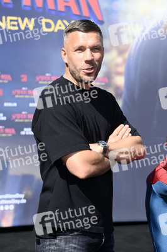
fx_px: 641
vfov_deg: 22.2
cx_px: 84
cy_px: 126
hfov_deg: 14.8
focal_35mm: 92
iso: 100
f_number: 5.6
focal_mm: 92
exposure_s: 1/320
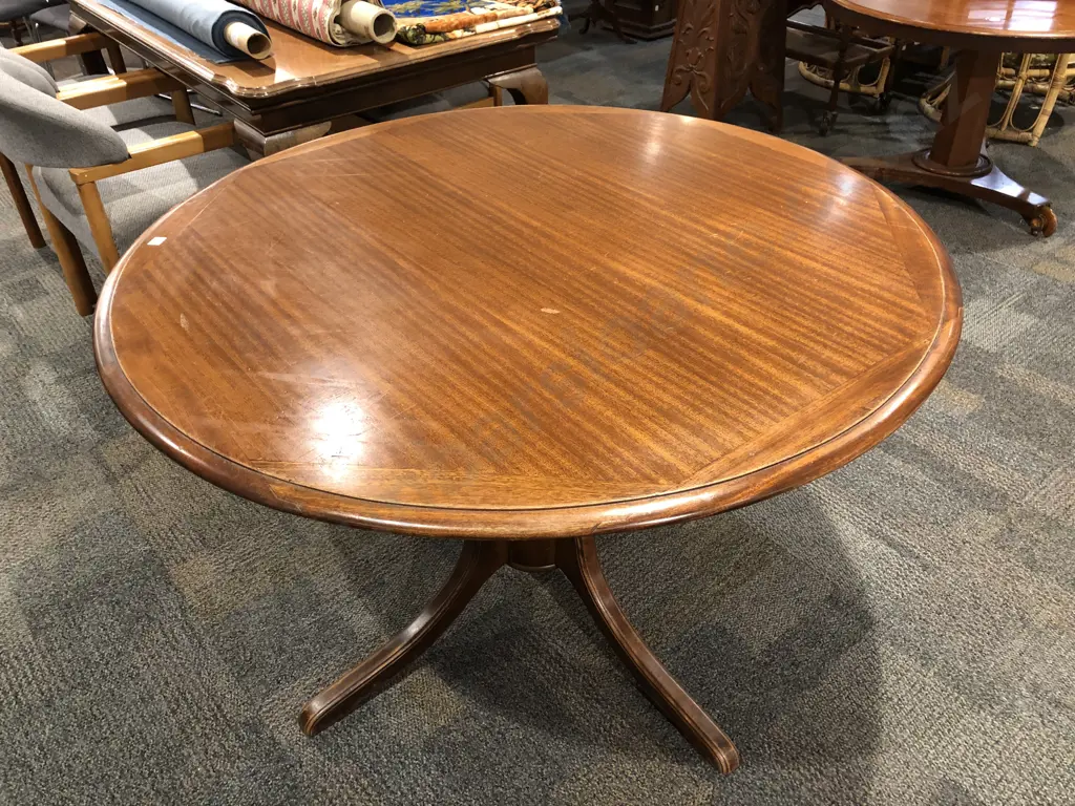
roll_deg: +1.4
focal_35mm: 28
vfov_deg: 49.7
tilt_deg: -37.0
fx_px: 870
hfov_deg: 63.4
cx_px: 538
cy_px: 403
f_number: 1.8
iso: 64
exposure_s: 1/17
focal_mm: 3.99
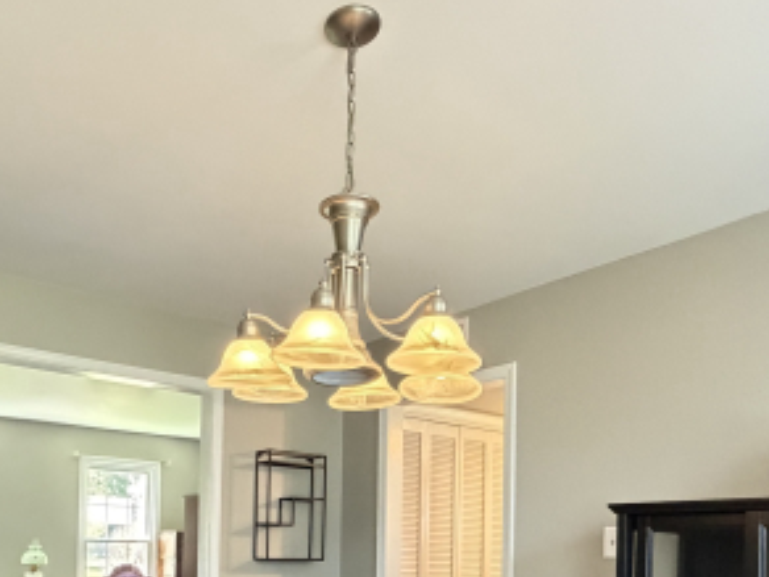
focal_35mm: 32
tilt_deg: +0.0
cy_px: 543
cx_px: 267
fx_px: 711
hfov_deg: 55.8
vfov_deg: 40.1
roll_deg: -0.8
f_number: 2.2
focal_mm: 2.22
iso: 1250
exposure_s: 1/60
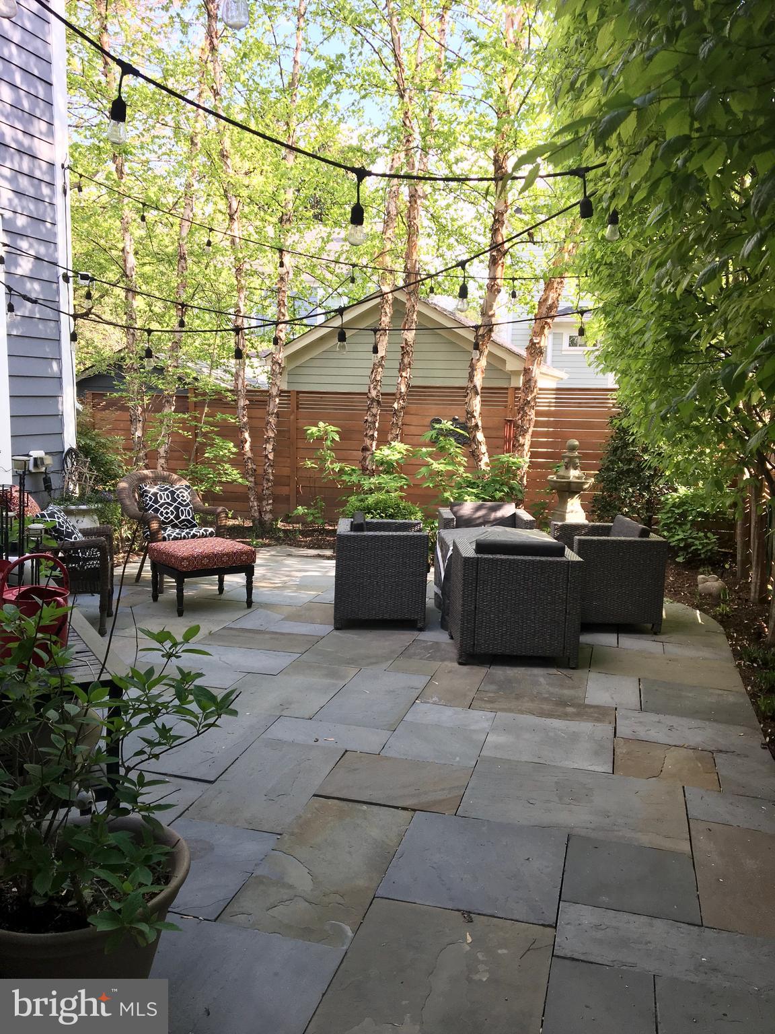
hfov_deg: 48.2
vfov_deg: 61.7
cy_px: 517
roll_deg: +0.0
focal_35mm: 29
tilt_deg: -9.8
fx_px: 866
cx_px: 388
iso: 25
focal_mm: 4.15
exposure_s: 1/164
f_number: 2.2
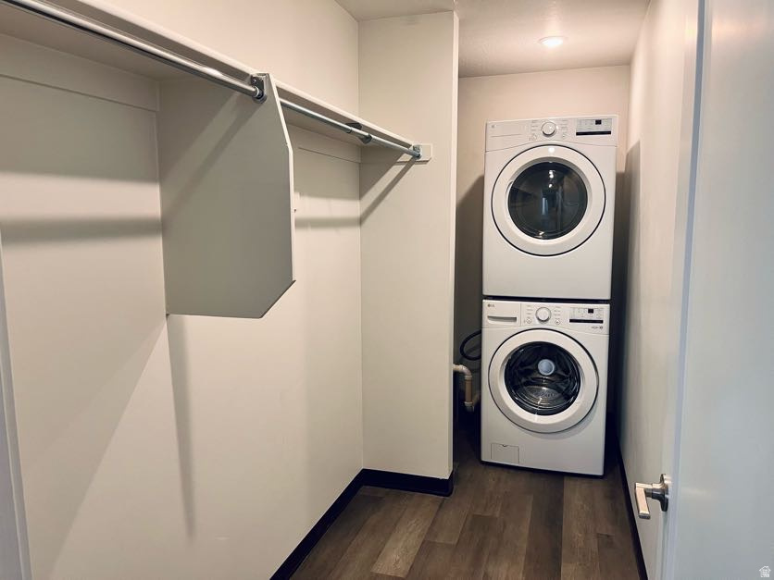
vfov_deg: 53.1
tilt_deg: -8.1
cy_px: 290
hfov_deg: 67.3
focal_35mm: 26
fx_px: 581
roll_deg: +1.3
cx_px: 387
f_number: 1.6
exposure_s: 1/60
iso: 100
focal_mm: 5.1
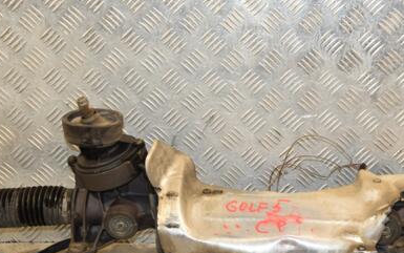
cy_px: 126
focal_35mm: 81
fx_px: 892
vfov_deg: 16.1
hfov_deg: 25.4
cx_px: 267
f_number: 5.6
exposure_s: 1/200
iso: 800
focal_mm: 34
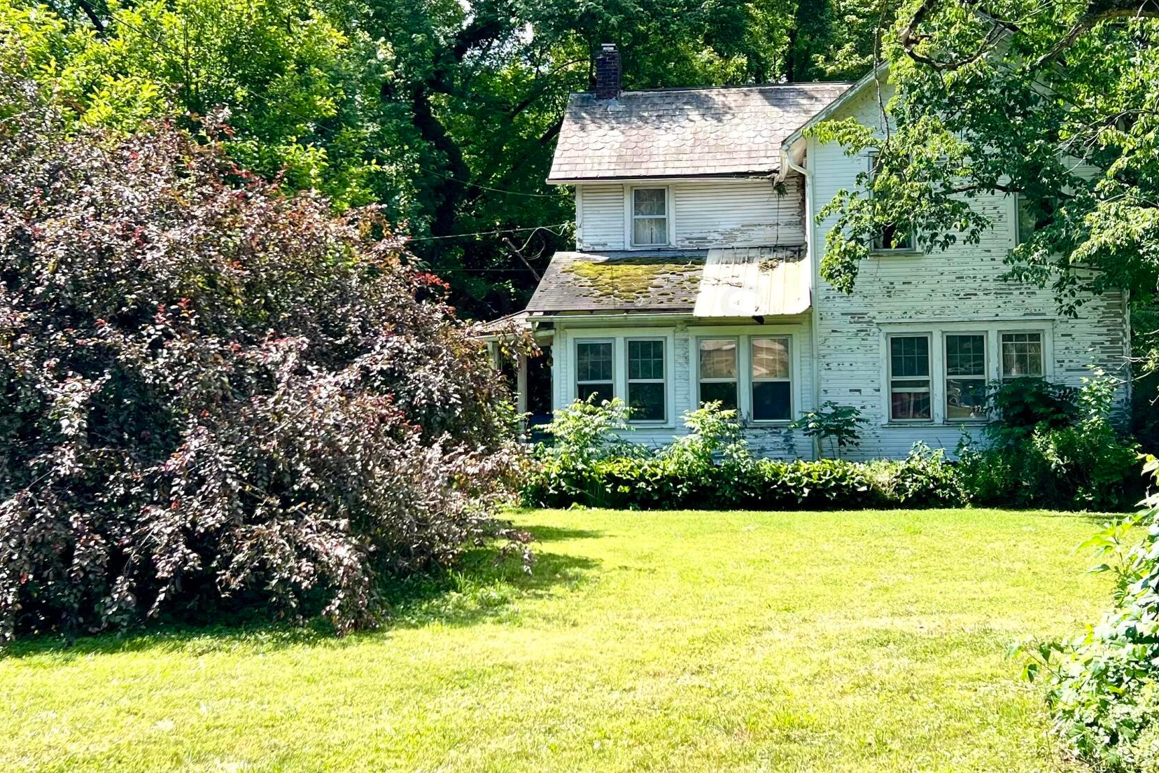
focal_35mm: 49
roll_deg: +0.3
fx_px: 1577
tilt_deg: +2.8
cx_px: 550
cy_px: 314
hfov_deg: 40.3
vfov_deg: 27.5
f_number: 1.5
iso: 50
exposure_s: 1/2165
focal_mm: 5.7
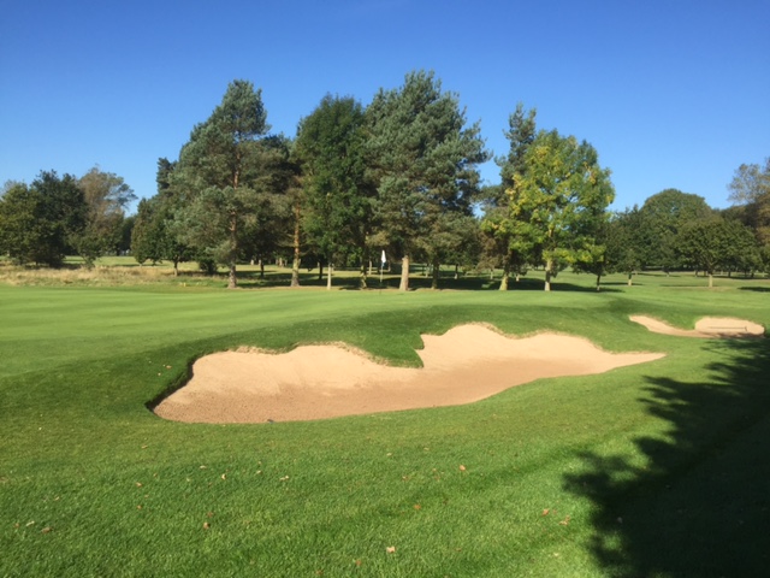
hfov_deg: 61.7
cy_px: 289
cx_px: 385
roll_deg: -2.9
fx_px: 645
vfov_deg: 48.2
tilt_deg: -1.1
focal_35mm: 29
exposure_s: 1/1364
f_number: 2.2
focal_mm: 4.15
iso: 32
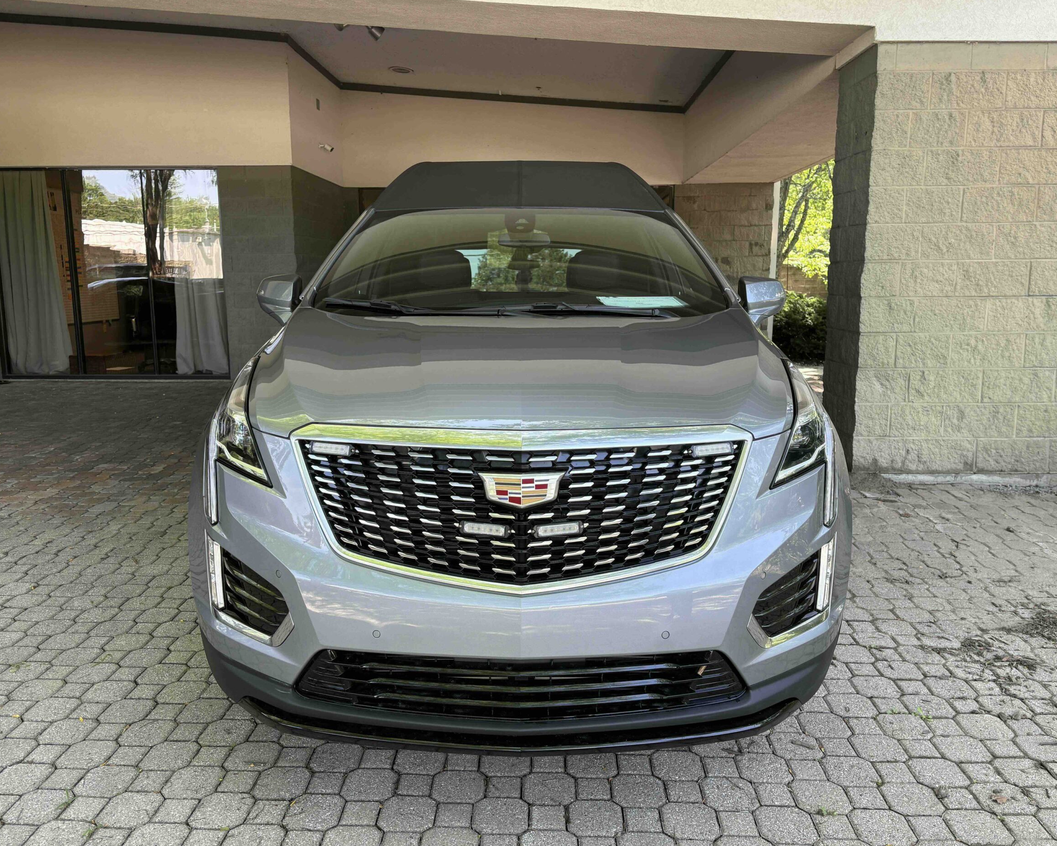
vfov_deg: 51.5
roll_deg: +0.2
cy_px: 418
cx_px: 518
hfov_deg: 62.2
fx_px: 876
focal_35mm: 28
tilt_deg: -9.5
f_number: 1.6
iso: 50
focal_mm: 5.96
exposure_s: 1/161
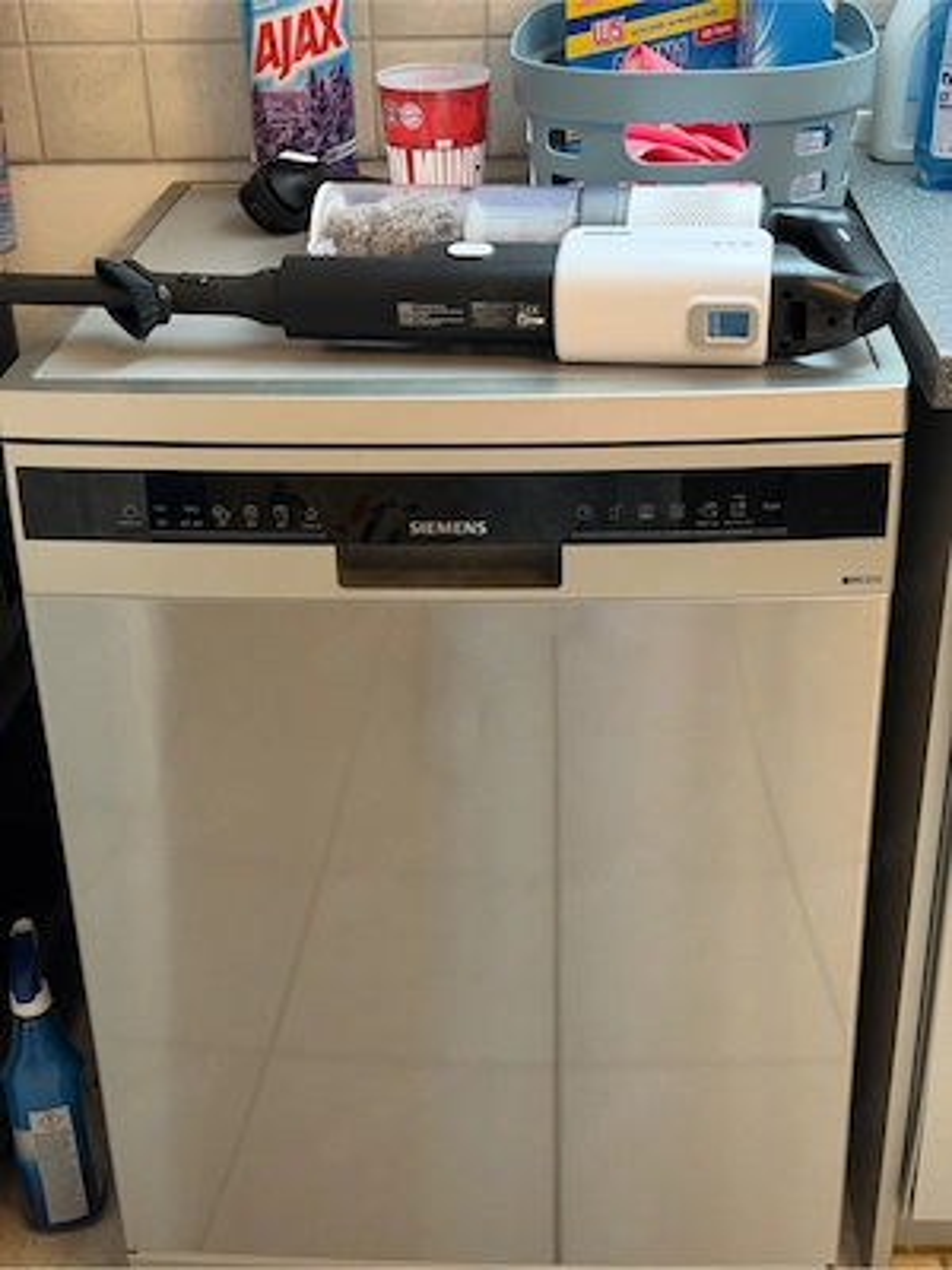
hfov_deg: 30.3
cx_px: 476
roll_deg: +1.9
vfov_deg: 39.7
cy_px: 635
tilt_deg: -28.8
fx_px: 1760
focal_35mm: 48
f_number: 1.78
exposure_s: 1/50
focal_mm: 6.76
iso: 125
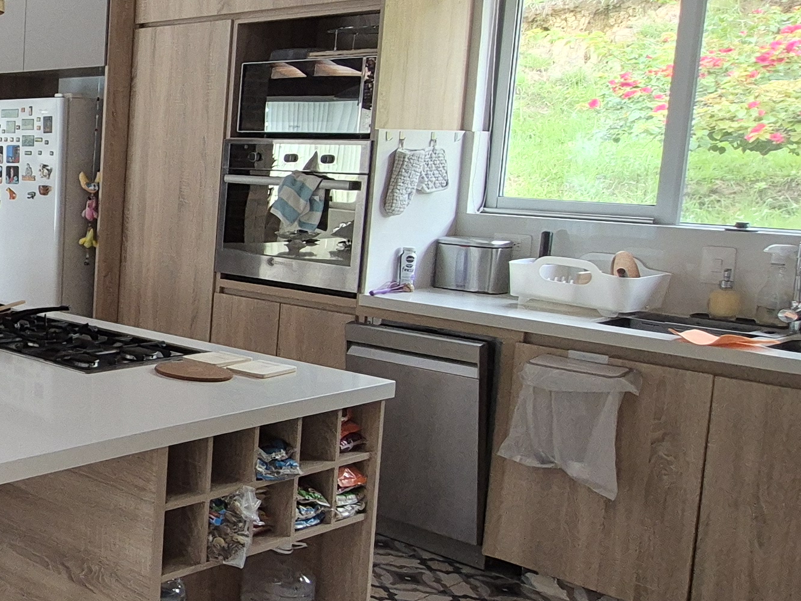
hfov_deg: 34.0
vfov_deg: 36.8
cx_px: -245
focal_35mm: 39
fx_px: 903
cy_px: 257
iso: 200
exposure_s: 1/50
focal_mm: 2.2
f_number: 2.2
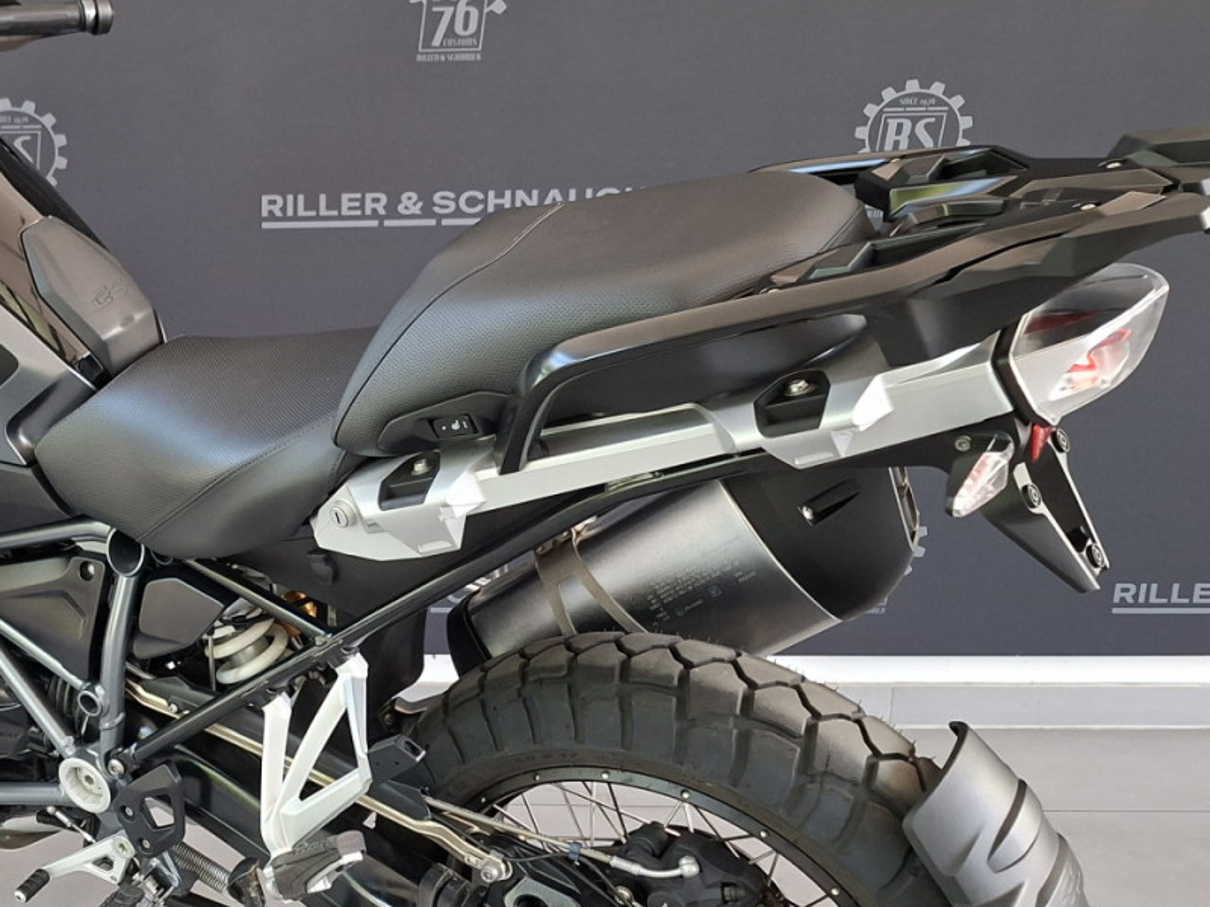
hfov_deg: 38.9
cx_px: 171
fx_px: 1608
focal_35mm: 46
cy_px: 494
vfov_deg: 31.5
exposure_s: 1/120
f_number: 1.8
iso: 320
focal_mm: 5.54
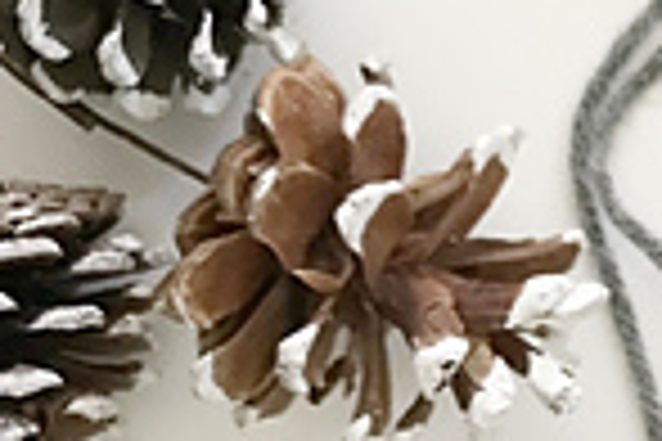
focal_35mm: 99
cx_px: 1099
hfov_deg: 17.6
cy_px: 322
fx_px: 1820
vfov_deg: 13.8
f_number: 1.8
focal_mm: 3.99
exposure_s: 1/15
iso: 80
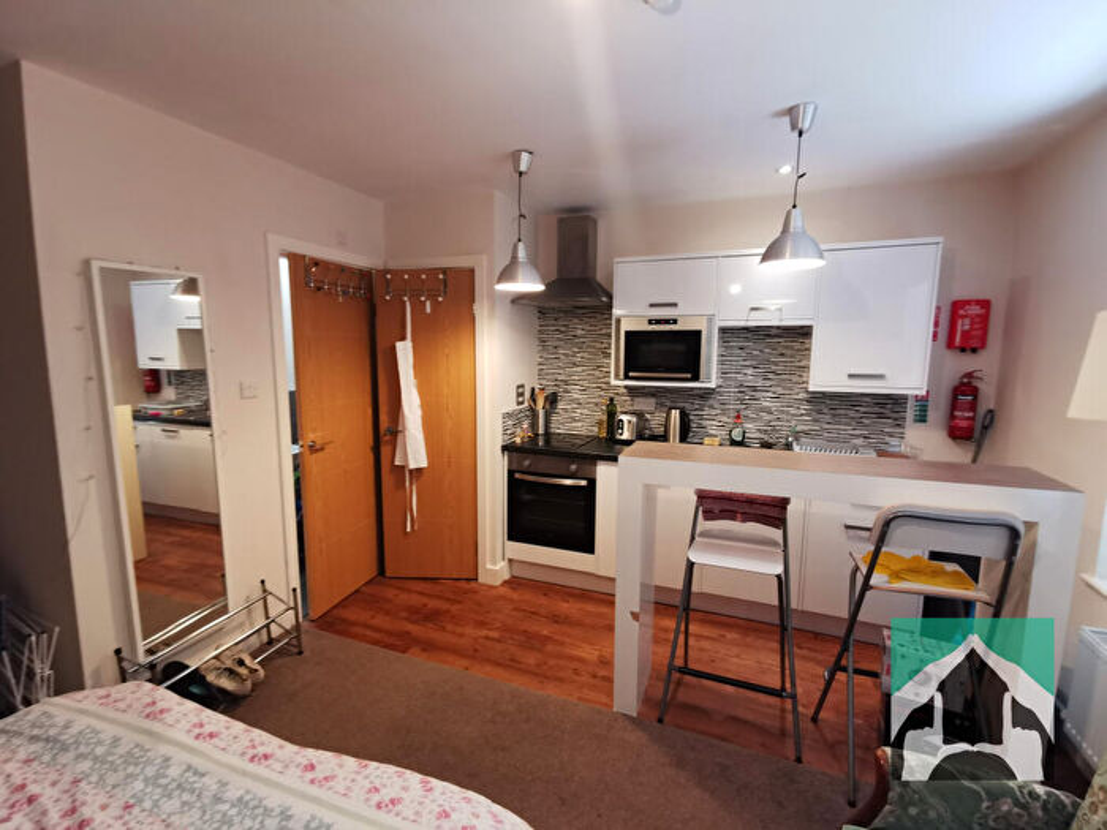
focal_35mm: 16
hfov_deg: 94.5
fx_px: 512
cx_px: 554
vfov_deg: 78.1
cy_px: 415
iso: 250
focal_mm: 2.35
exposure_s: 1/30
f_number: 2.2
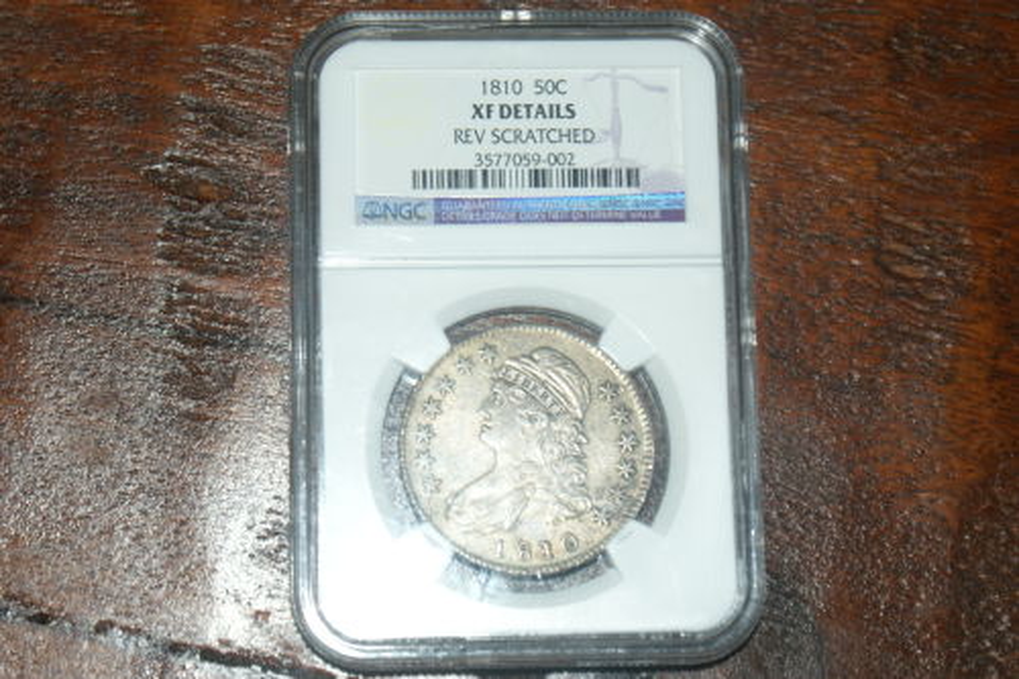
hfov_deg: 22.6
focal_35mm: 90
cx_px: 510
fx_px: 2547
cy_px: 340
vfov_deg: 15.2
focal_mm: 60
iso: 400
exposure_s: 1/100
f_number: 5.6
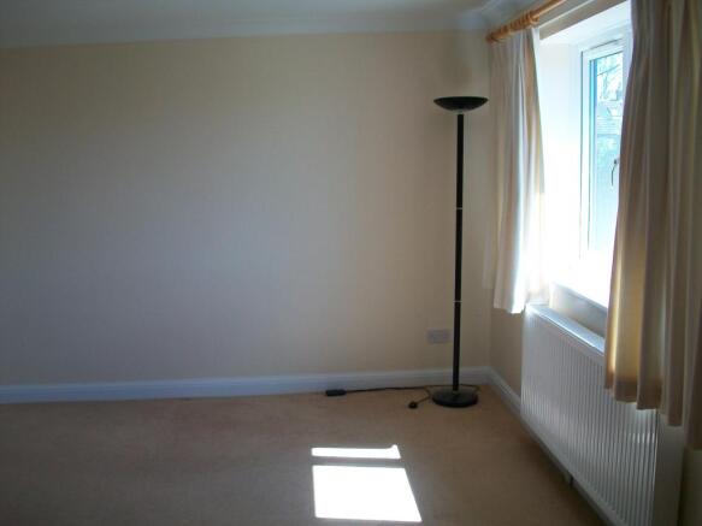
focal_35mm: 34
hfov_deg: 54.0
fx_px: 689
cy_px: 263
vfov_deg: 41.8
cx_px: 351
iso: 80
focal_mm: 5.7
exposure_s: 1/125
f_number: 2.8
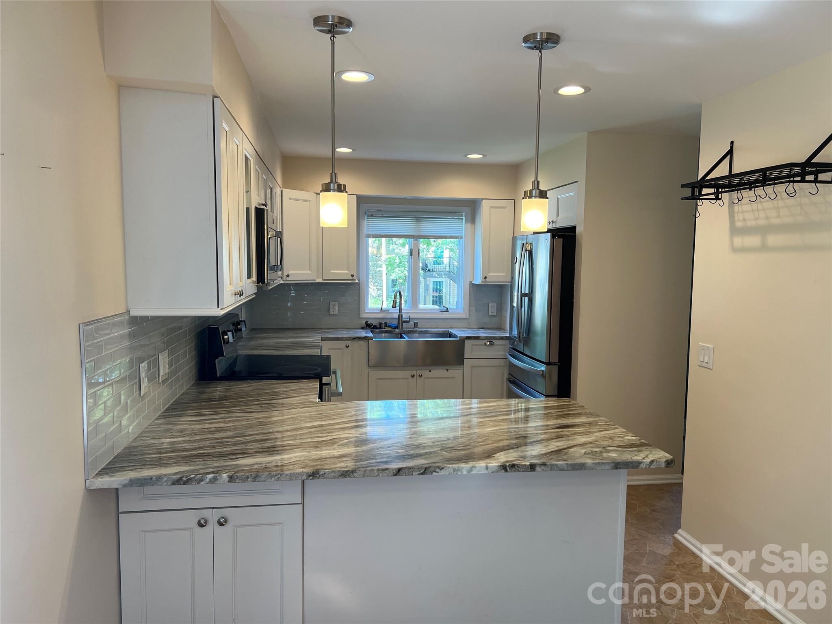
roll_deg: -0.2
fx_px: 625
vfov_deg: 53.1
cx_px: 416
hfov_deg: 67.3
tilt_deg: -5.5
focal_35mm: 26
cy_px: 312
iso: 64
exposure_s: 1/120
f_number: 1.5
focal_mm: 5.7
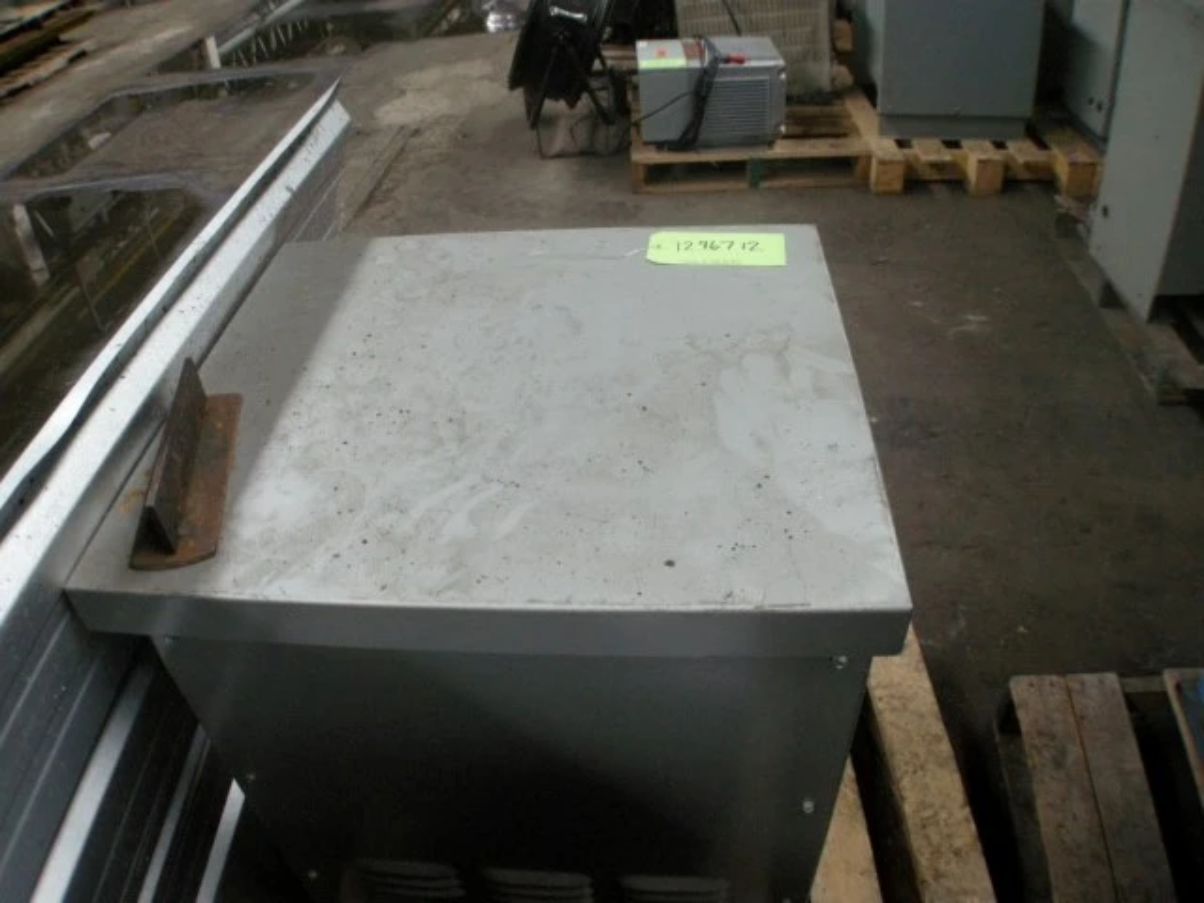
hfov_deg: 52.6
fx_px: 1217
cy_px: 452
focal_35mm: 35
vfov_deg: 40.7
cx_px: 602
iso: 400
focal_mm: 7.5
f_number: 2.7
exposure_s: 1/23.6
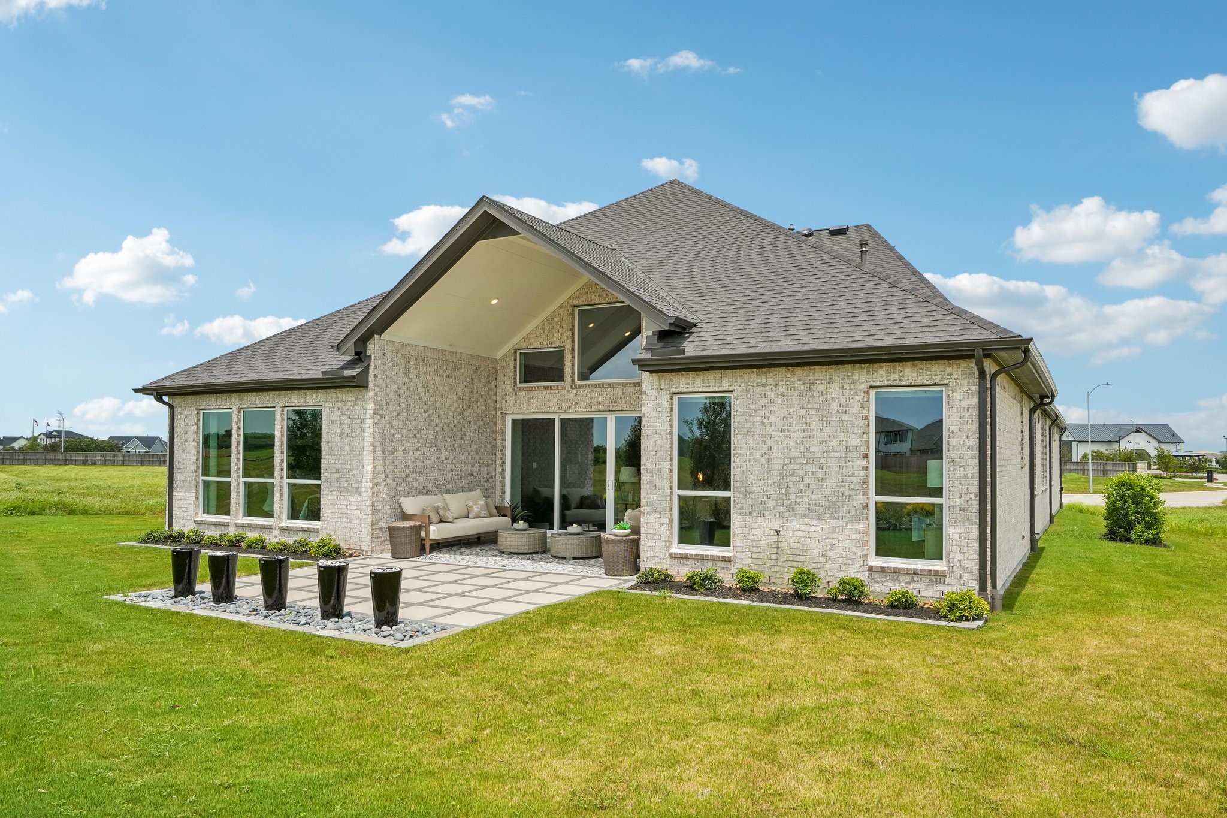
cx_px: 614
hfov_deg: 73.7
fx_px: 818
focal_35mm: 24
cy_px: 409
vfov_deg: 53.1
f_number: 8
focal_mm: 24
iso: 400
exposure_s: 1/1500
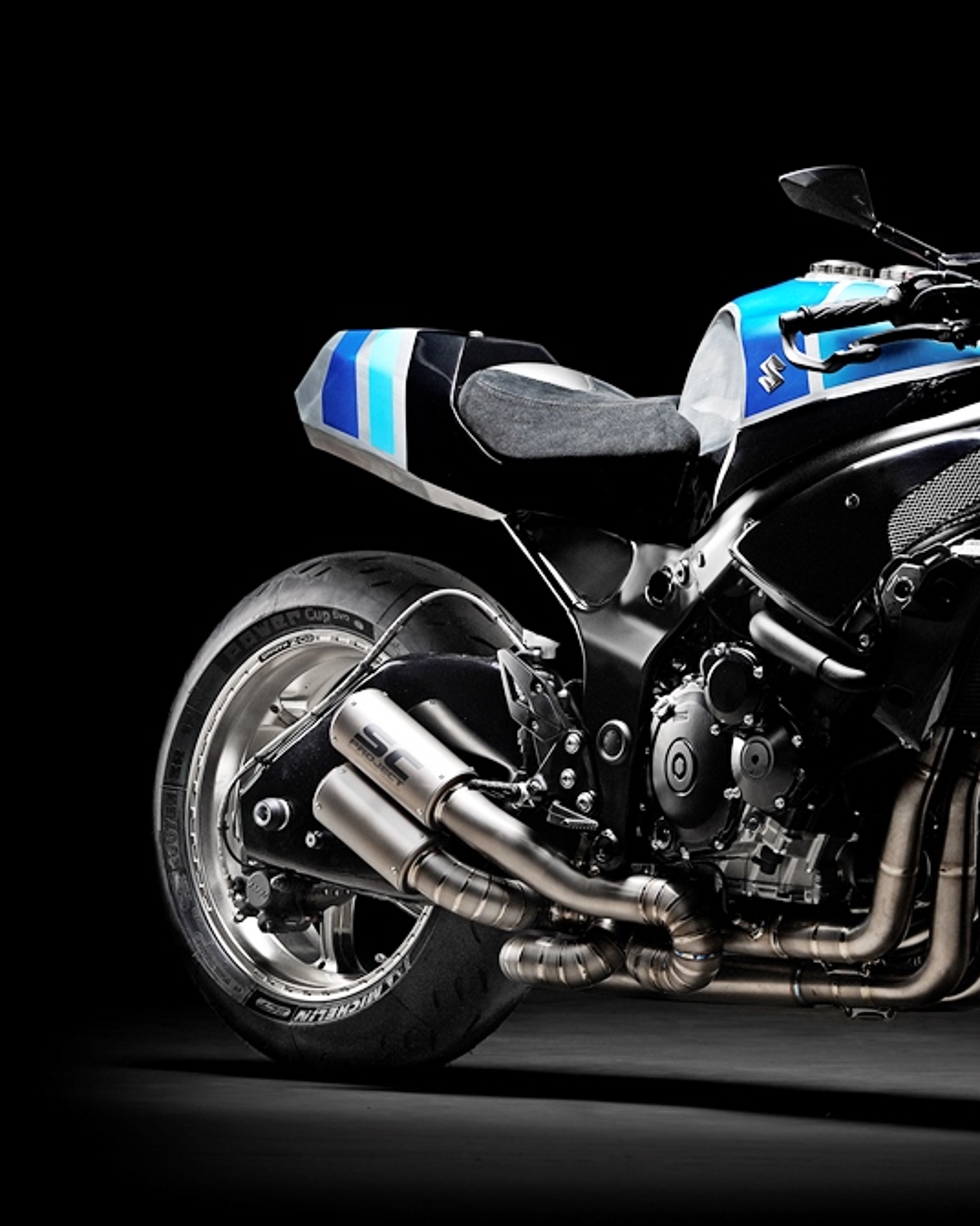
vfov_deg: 6.7
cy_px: 610
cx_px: 837
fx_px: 10405
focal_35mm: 287
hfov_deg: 5.4
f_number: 10
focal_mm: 200
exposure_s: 1/125
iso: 200
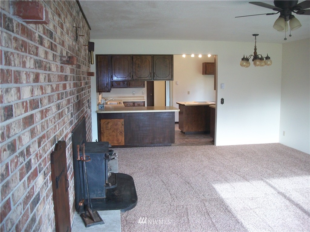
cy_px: 116
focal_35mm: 32
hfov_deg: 56.8
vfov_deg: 44.2
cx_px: 155
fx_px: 287
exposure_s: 1/30
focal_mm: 5.7
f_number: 2.9
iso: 160
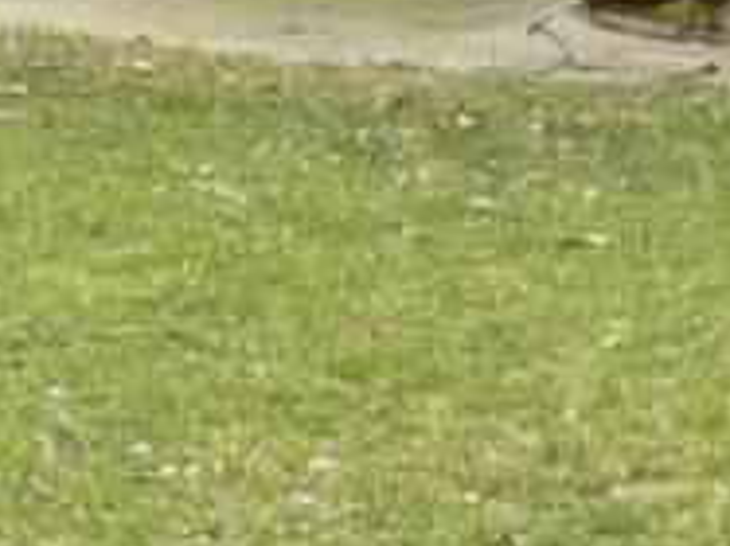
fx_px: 5880
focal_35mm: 279
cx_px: 402
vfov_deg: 5.2
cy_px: -495
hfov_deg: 7.1
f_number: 3.4
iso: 125
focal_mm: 4.7
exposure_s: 1/250
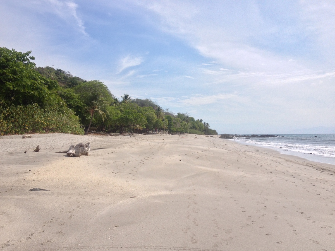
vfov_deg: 40.7
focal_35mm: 35
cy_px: 126
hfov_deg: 52.6
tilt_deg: -0.7
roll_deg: +1.4
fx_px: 339
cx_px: 168
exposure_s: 1/2404
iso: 50
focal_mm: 4.28
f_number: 2.4
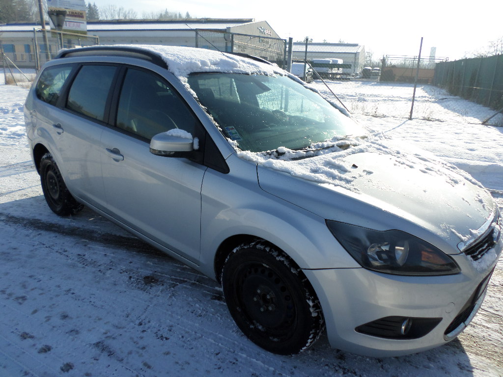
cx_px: 252
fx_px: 363
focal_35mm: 25
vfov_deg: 54.9
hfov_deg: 69.4
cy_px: 188
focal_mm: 4.5
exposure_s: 1/1000
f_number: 2.5
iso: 80
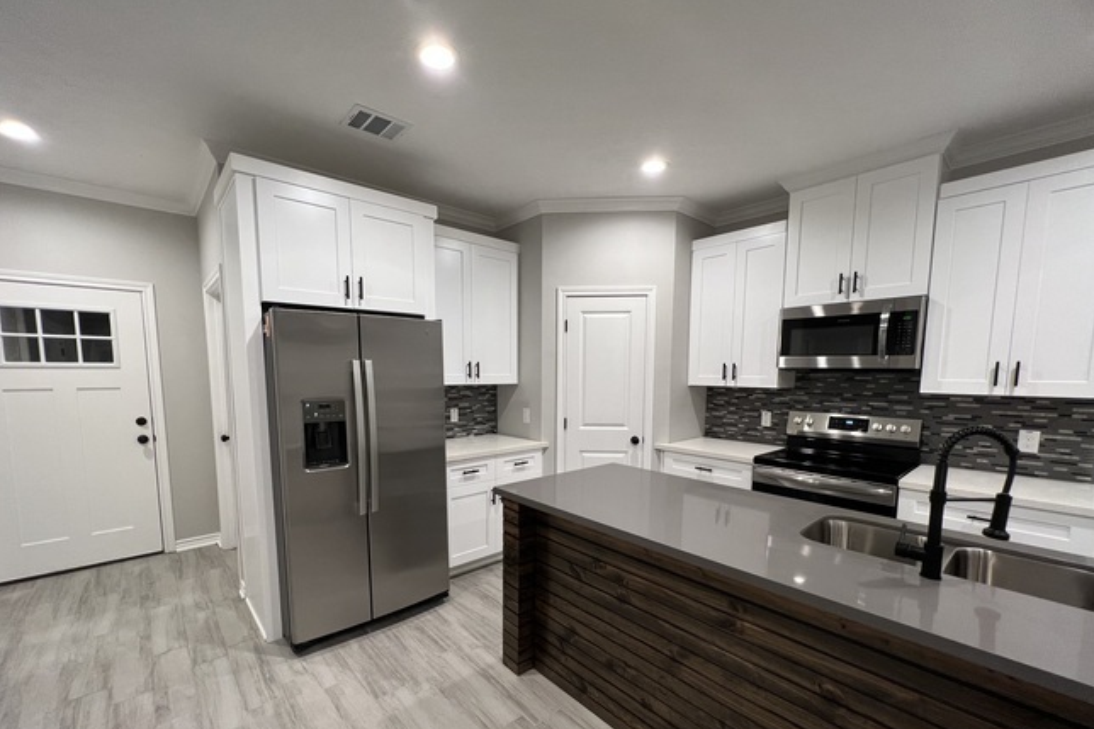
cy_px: 418
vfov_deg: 80.7
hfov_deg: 104.2
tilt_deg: -5.3
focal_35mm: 14
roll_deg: +0.4
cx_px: 533
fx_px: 425
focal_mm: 1.57
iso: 200
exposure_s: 1/60
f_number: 1.8
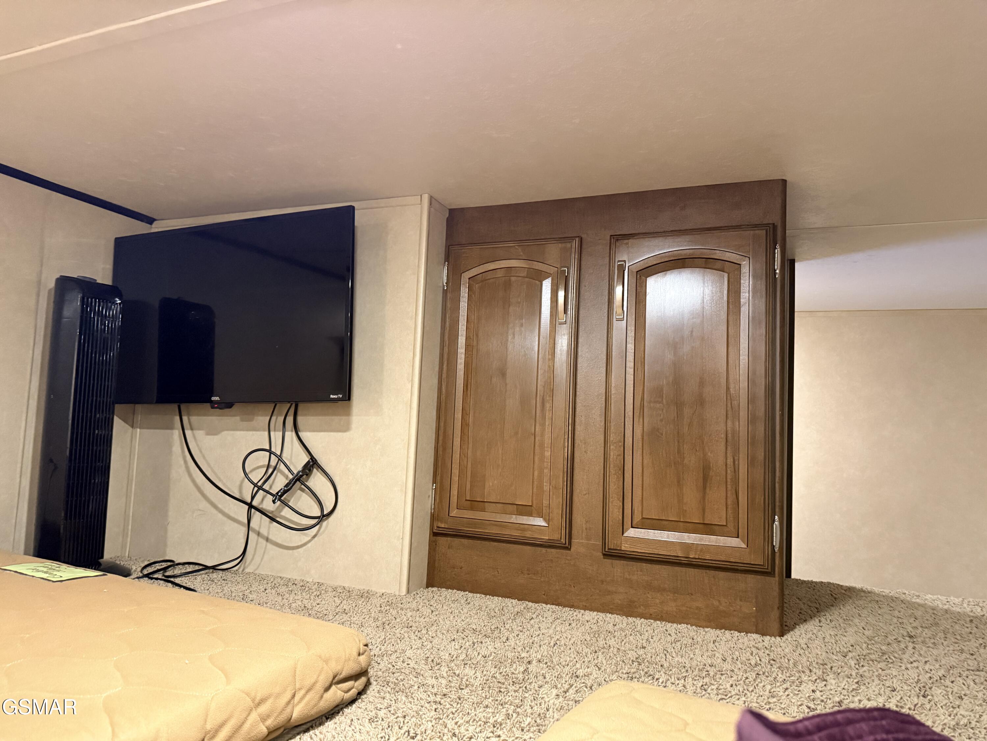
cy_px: 370
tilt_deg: +6.4
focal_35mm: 24
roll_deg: -3.0
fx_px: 684
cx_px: 494
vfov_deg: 56.8
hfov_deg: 71.6
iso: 800
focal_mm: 6.76
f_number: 1.78
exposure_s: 1/40
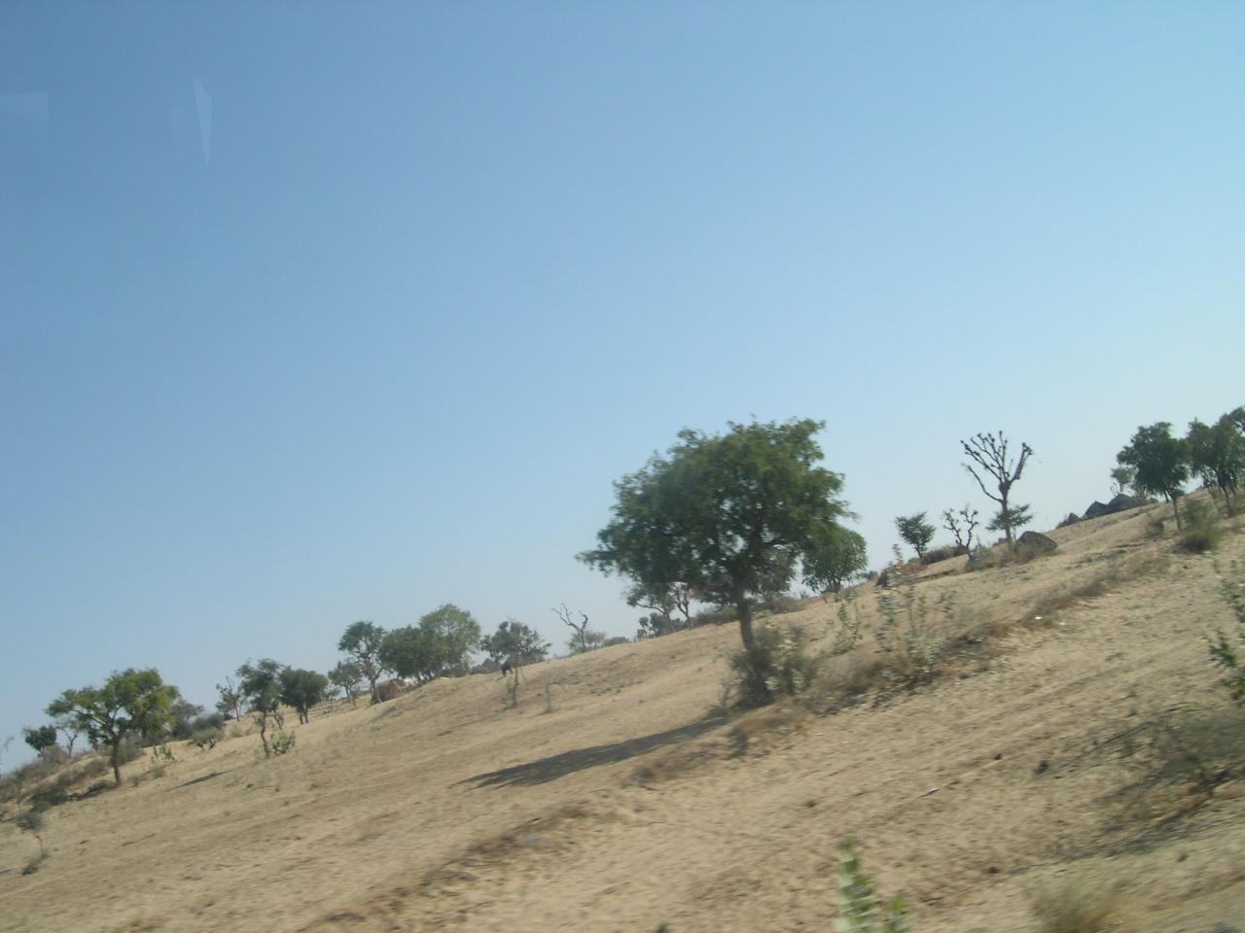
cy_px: 466
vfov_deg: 37.7
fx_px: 1367
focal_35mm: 38
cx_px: 622
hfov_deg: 49.0
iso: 100
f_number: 7.6
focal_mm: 8
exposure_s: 1/217
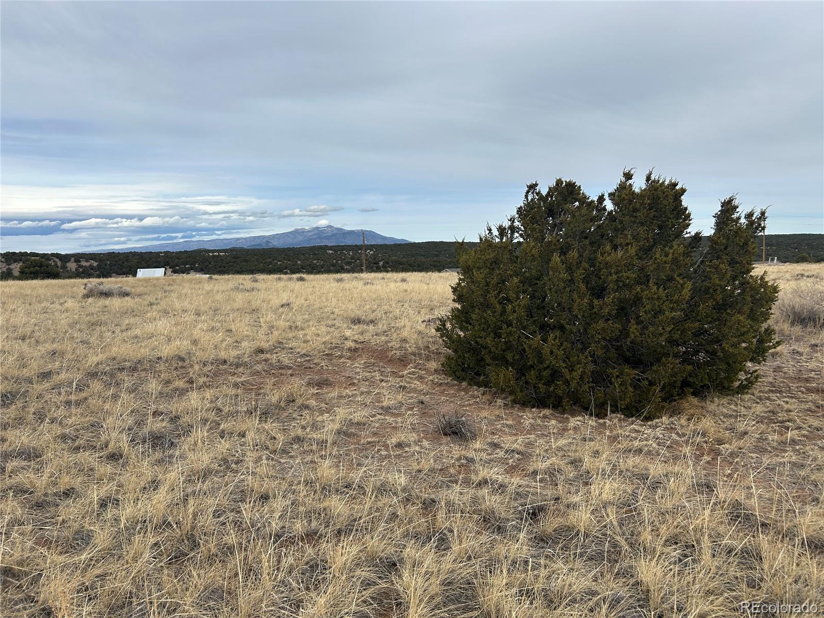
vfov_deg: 53.1
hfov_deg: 67.3
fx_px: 619
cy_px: 309
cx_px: 412
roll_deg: +1.2
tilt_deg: -4.5
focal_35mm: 26
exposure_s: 1/4274
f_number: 1.5
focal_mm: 5.7
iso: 50
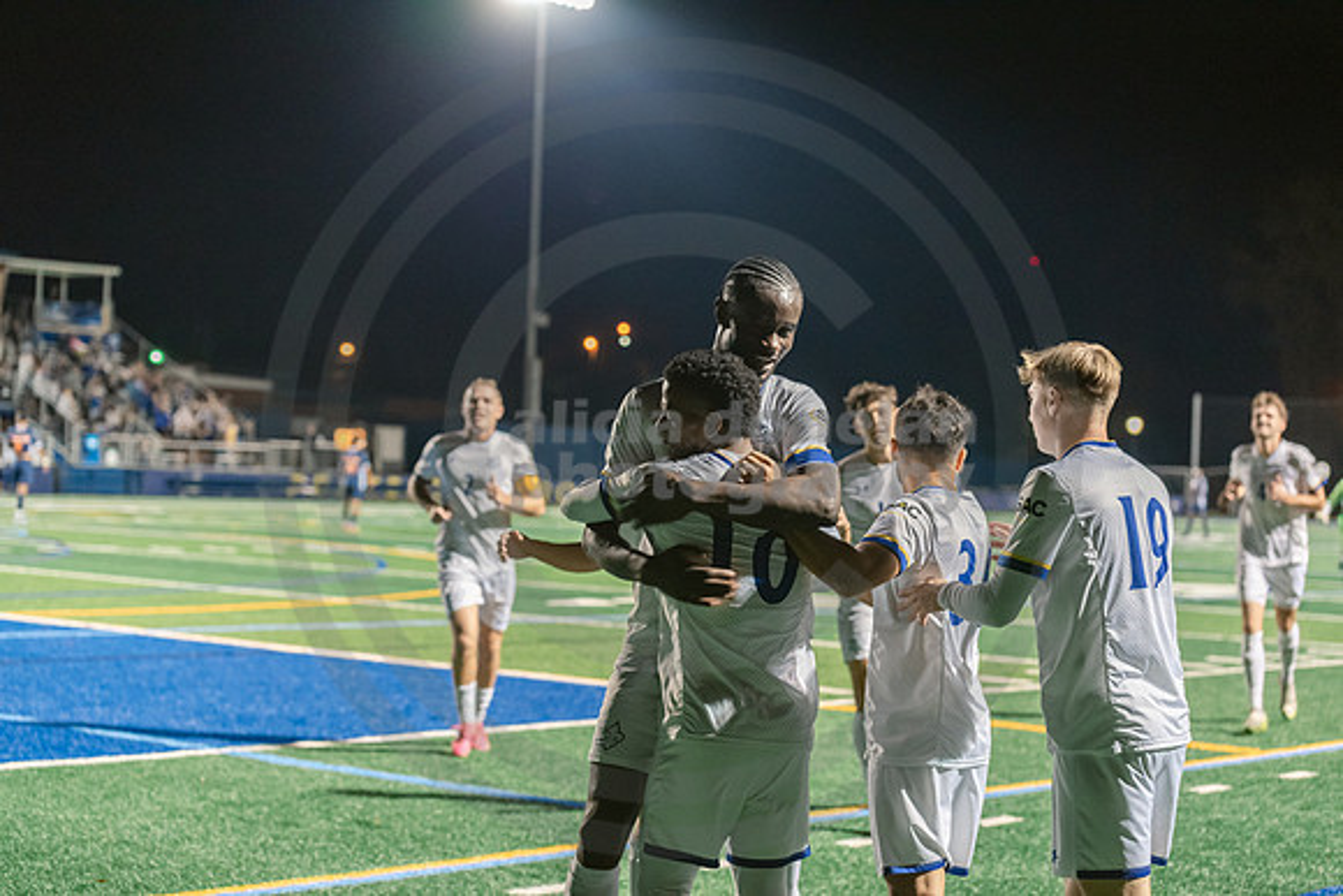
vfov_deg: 19.5
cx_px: 672
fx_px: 2612
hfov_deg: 28.8
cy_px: 448
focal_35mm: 70
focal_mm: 70
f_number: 3
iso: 2500
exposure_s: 1/250
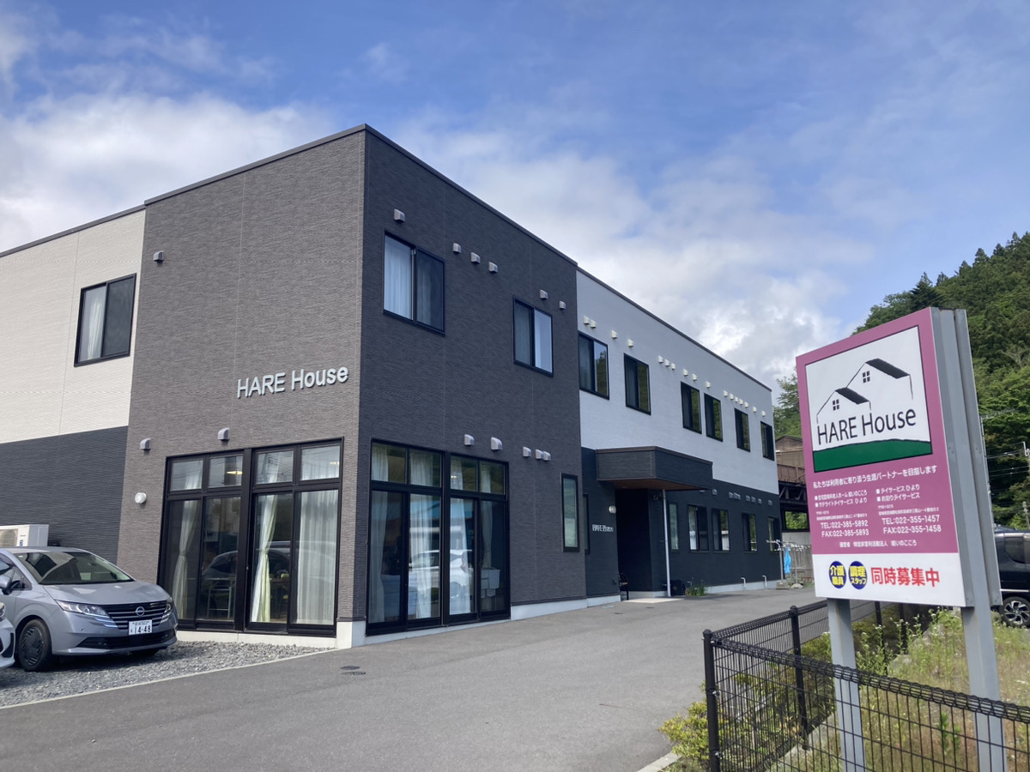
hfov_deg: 63.4
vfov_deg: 49.7
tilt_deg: +11.7
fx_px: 833
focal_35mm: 28
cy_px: 386
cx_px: 515
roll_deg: +0.4
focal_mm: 3.99
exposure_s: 1/1919
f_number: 1.8
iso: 20
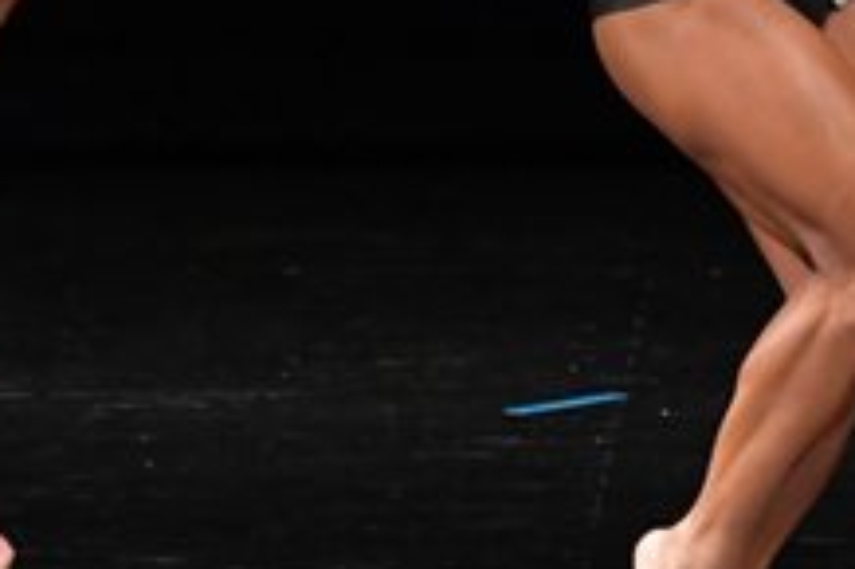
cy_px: 35
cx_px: 578
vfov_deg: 1.5
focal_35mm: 905
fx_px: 21477
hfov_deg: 2.3
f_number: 5.6
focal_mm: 170
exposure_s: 1/400
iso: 3200
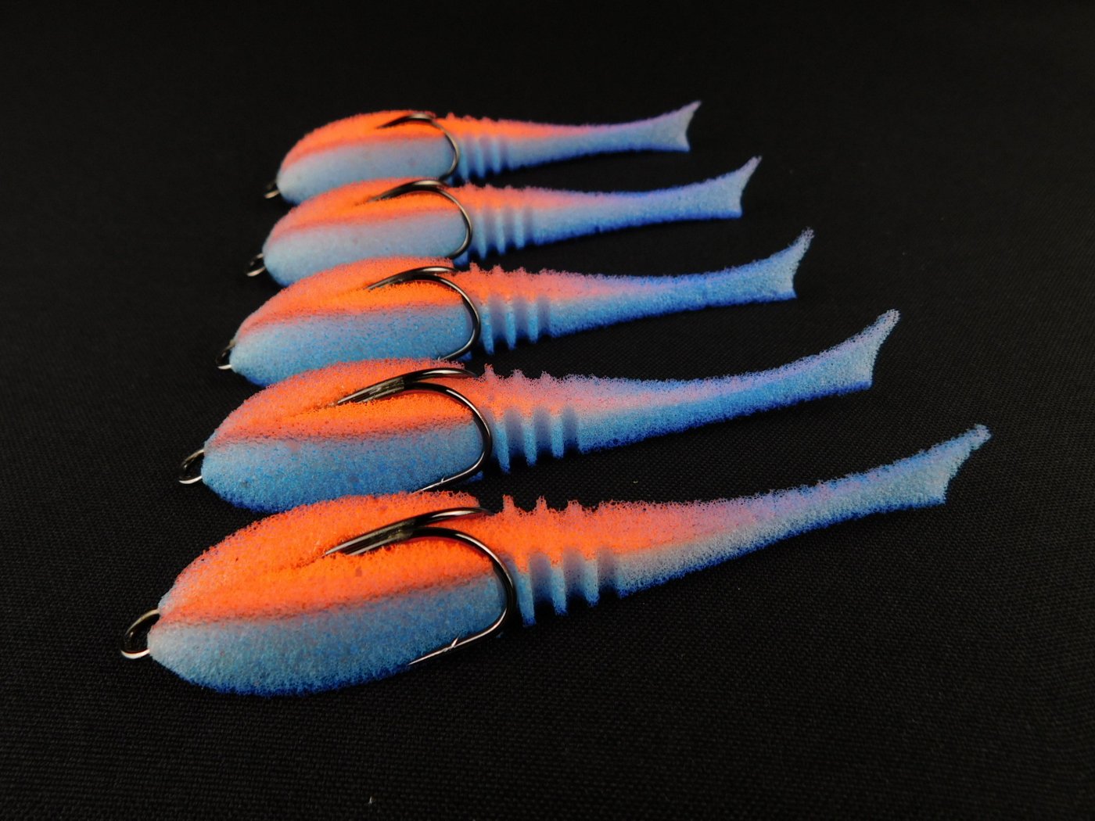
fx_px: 728
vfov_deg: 58.9
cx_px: 548
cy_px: 410
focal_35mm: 23
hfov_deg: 73.9
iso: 125
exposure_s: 1/50
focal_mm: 4
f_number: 3
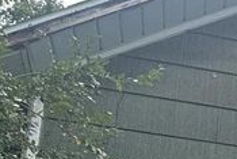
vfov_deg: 8.9
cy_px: 318
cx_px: 452
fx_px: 962
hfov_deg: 12.6
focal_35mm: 146
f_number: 1.78
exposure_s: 1/1916
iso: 80
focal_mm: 6.86
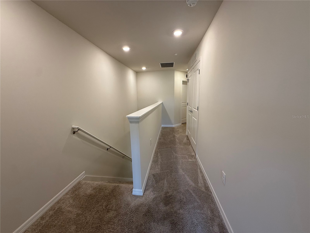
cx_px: 155
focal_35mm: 14
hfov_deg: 102.1
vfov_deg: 85.7
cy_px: 116
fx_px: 125
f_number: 2.2
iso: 200
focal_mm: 2.22
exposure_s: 1/120
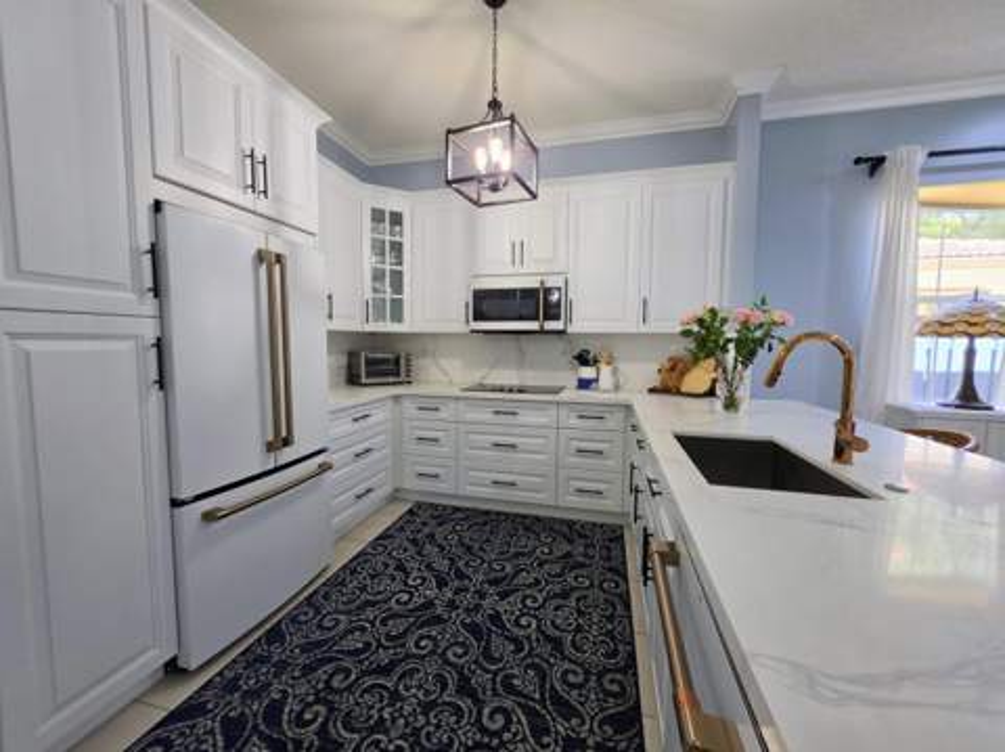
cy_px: 376
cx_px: 502
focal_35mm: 13
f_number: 1.9
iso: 125
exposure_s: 1/120
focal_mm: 2.2
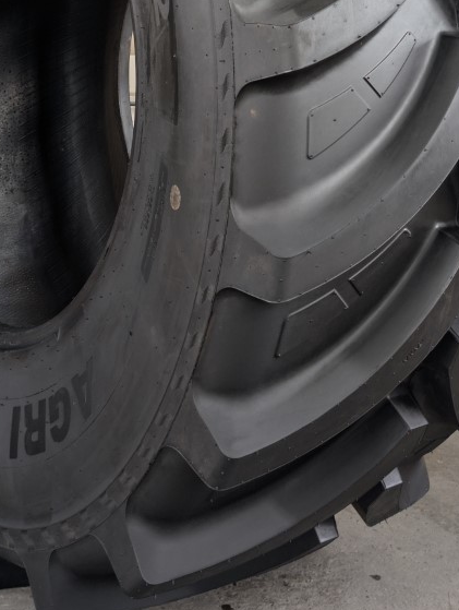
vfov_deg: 30.1
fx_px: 1005
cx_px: 224
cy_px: -67
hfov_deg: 25.7
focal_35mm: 57
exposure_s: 1/15
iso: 42
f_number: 1.68
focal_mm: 6.9
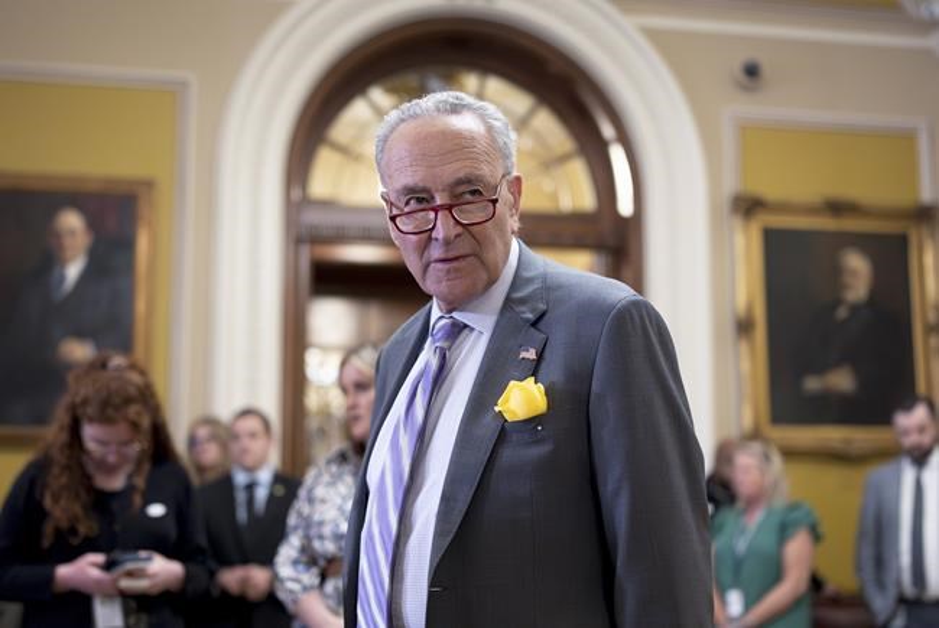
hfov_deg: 38.1
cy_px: 314
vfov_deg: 26.1
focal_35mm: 52
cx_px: 470
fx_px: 1358
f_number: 1.4
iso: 3200
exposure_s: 1/320
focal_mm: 35
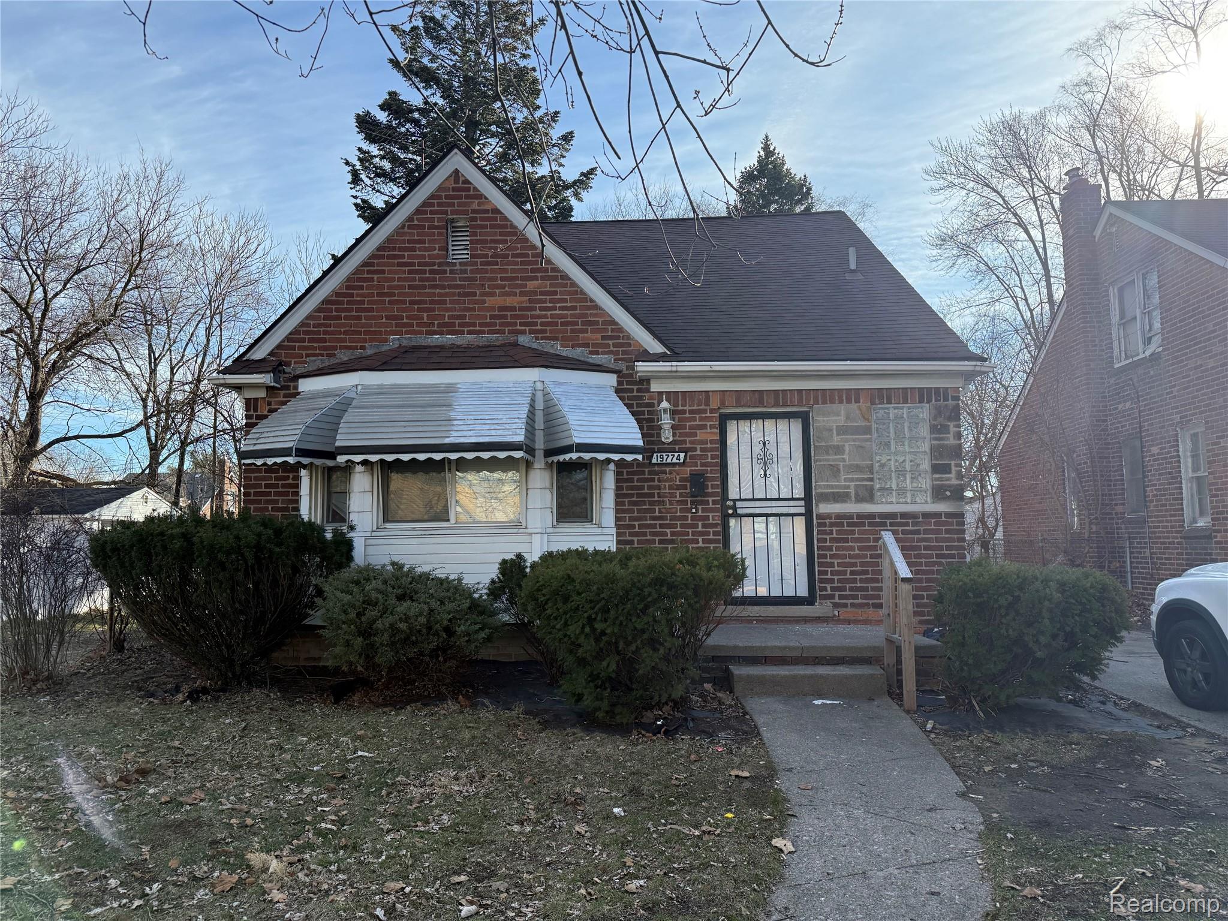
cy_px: 460
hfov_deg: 71.6
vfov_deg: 56.8
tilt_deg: +5.8
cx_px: 614
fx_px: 851
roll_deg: +0.6
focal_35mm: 24
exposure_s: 1/2611
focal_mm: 6.76
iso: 100
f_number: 1.78
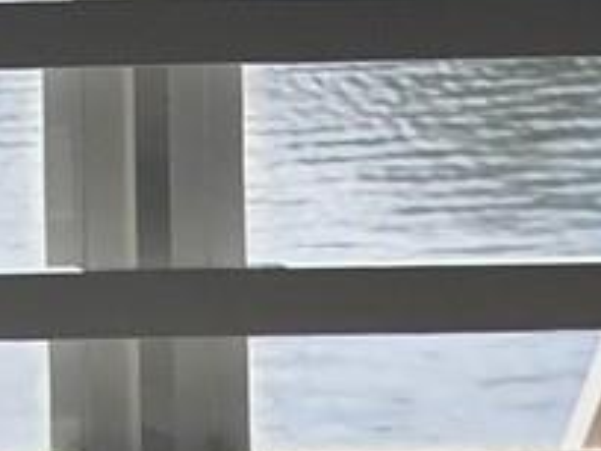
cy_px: -758
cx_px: -787
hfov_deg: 3.6
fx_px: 9375
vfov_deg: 2.7
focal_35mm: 540
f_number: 2.4
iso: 50
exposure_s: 1/425
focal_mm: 7.9
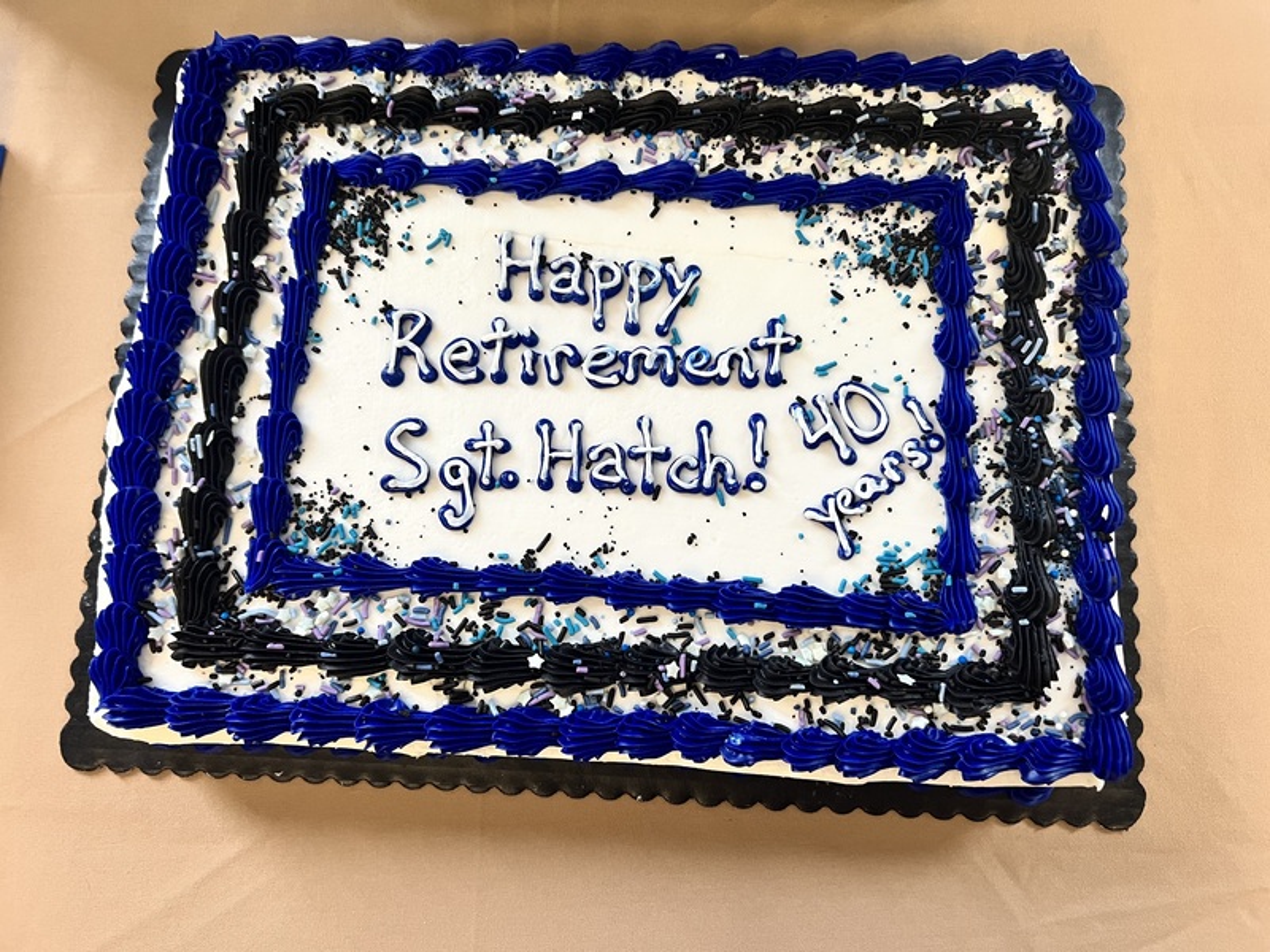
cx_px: 635
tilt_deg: -80.9
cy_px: 476
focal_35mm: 26
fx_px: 954
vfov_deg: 53.1
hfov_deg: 67.3
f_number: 1.5
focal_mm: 5.7
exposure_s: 1/60
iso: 200
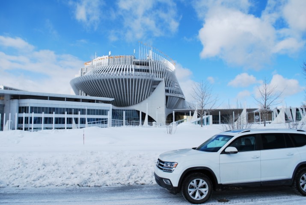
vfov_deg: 48.1
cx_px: 153
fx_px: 230
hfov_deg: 67.3
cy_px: 102
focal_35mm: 27
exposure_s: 1/800
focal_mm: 18
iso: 100
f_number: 5.6
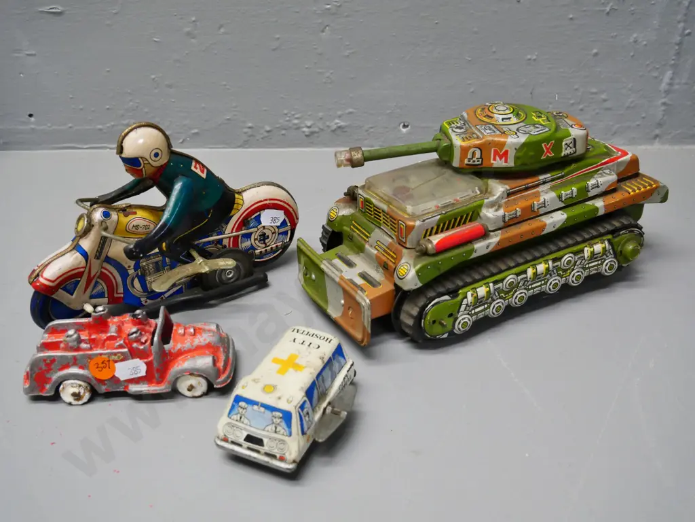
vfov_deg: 36.0
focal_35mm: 40
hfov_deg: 46.8
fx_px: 803
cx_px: 348
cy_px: 261
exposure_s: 1/80
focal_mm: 20
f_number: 5.6
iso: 1600
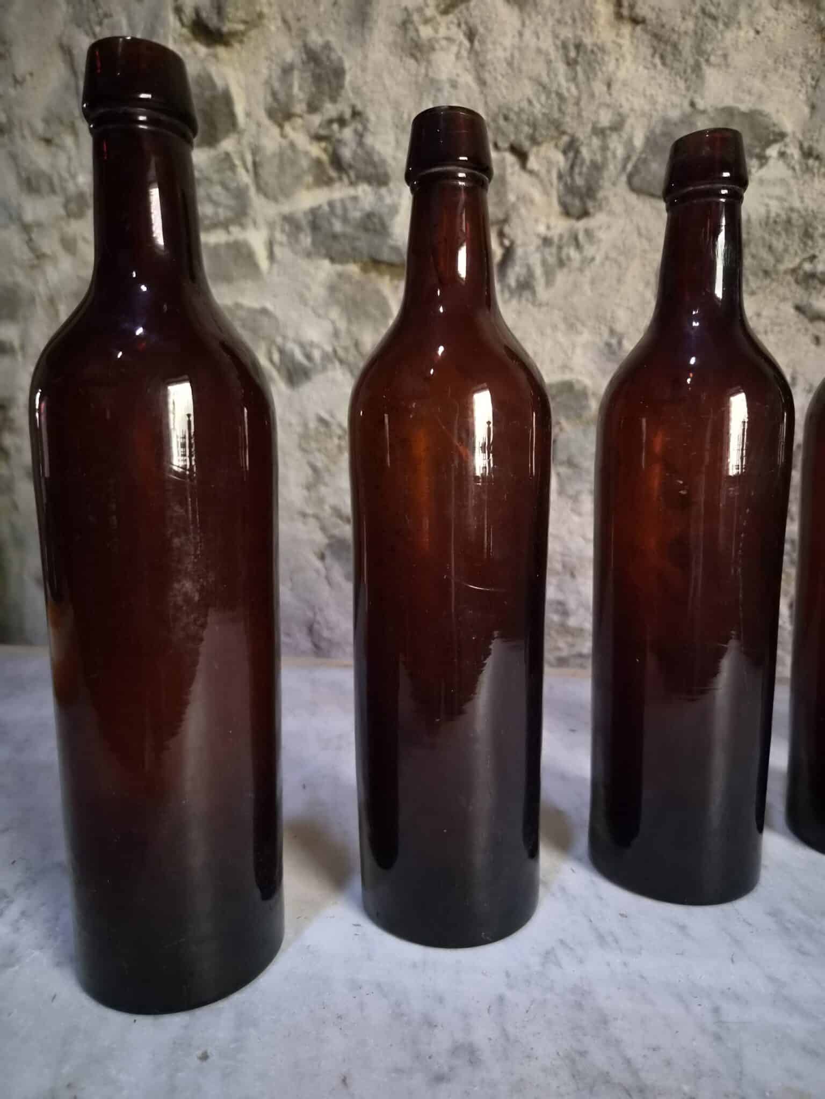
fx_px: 731
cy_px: 550
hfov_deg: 58.9
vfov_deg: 73.9
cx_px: 412
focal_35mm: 23
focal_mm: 5.4
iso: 2000
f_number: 1.8
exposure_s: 1/50
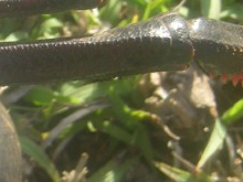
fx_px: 3033
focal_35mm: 432
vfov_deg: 3.4
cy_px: 240
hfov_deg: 4.5
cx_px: -181
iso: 50
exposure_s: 1/134
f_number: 4
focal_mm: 23.7
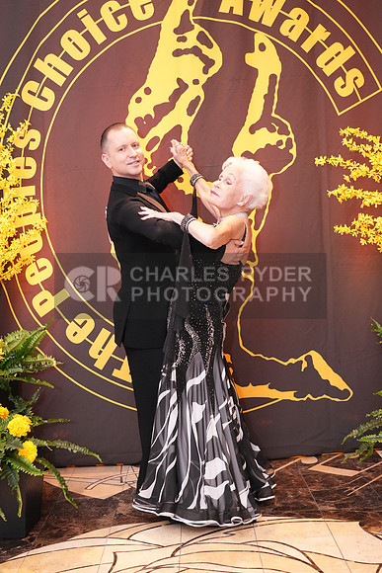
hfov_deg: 31.9
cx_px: 191
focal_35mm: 42
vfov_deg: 46.4
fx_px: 668
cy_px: 286
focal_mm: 42
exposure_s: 1/200
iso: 6400
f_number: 4.5
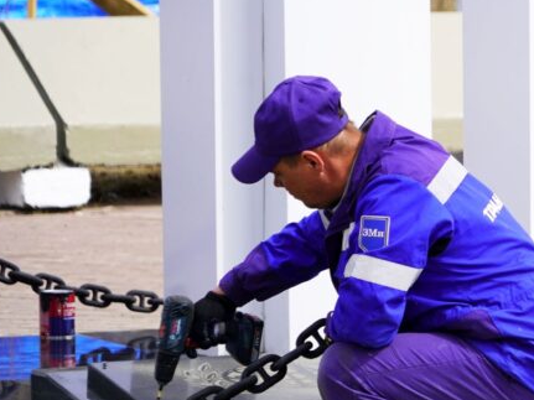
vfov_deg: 4.3
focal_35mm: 343
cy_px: 237
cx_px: 616
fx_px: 5290
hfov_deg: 5.8
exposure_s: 1/400
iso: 100
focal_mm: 150
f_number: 6.3
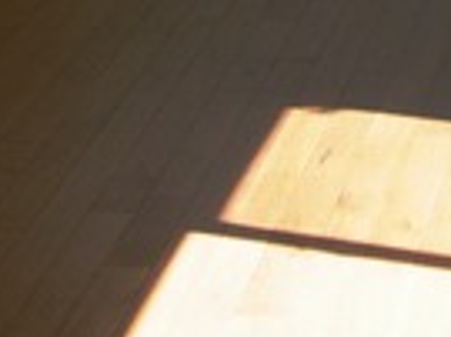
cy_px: -187
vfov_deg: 8.1
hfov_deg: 10.9
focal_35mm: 180
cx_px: 381
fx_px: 2343
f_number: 2.8
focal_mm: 7.8
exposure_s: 1/48.1
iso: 50
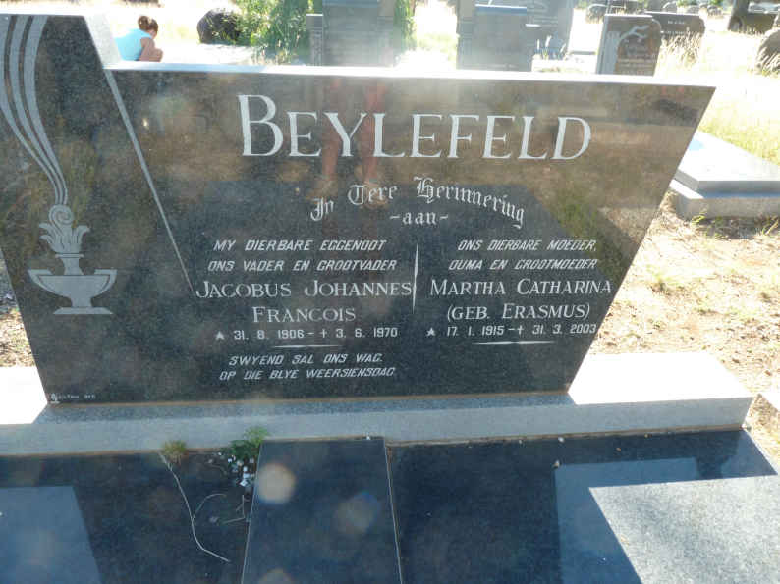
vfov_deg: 54.9
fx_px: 563
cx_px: 390
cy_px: 292
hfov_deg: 69.4
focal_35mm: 25
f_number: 6.3
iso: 80
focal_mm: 4.1
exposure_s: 1/30
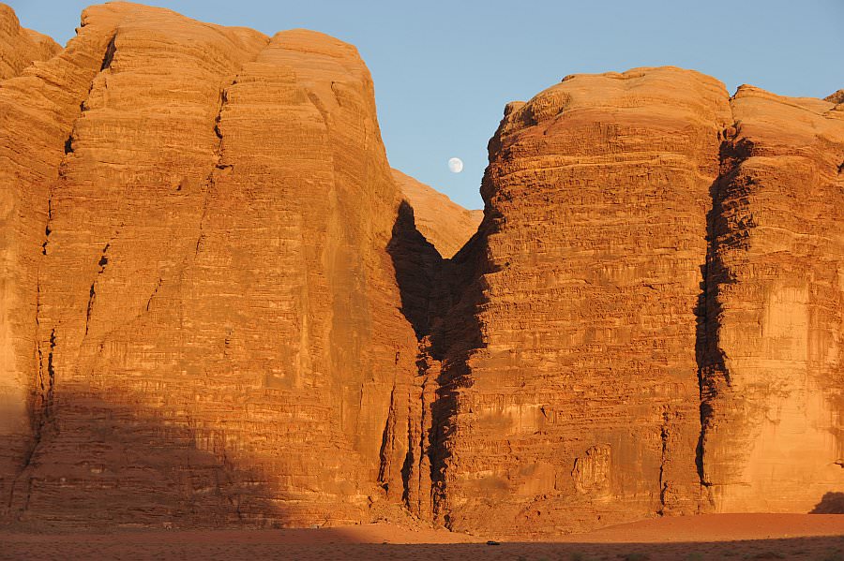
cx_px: 422
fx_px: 1640
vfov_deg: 19.4
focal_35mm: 70
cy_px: 280
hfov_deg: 28.9
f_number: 7.1
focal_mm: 70
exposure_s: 1/200
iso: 200
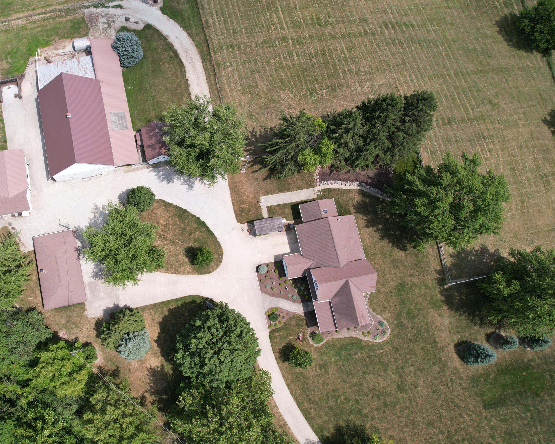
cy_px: 211
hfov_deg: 60.5
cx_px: 179
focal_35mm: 28
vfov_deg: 51.5
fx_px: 460
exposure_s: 1/2000
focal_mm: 8.38
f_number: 2.8
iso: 120
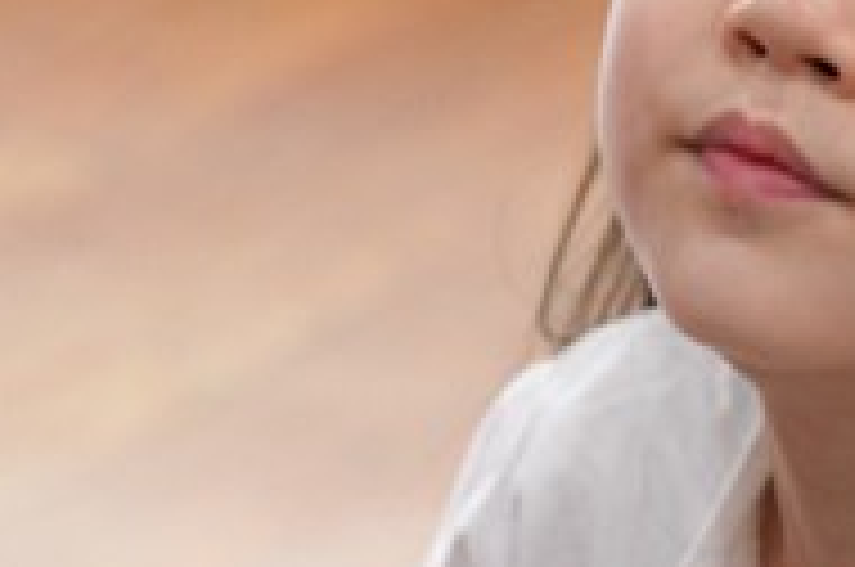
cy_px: 616
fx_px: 12708
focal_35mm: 536
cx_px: 639
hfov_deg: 3.9
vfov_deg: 2.6
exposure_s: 1/160
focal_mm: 113
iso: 1000
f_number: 4
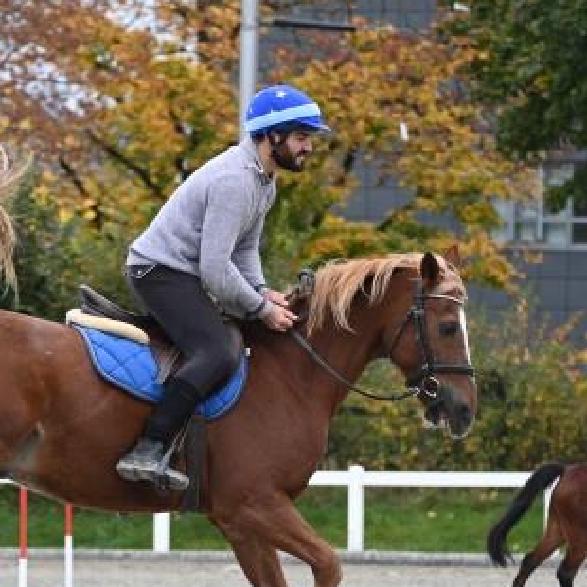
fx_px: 6101
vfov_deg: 5.5
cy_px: 418
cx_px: 134
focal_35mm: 318
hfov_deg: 5.5
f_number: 4.8
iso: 1250
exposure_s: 1/800
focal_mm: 145
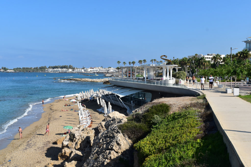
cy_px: 84
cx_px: 126
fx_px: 324
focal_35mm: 46
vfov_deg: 29.0
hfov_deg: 42.3
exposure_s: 1/500
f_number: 11
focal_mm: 31
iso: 320
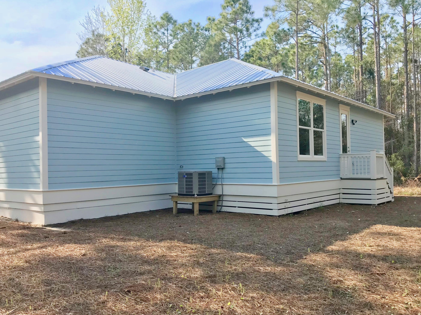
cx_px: 206
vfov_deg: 46.8
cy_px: 164
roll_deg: +1.7
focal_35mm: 30
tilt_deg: +0.9
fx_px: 365
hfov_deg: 60.0
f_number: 1.8
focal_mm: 3.99
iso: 20
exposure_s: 1/939
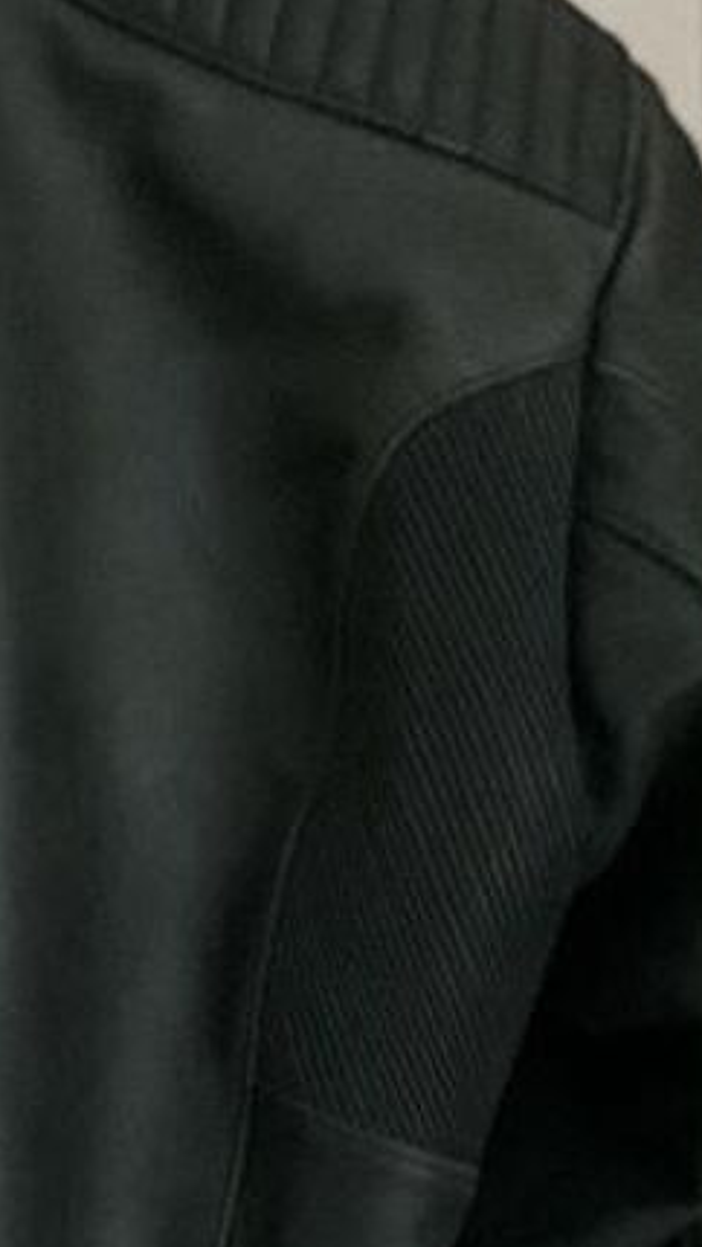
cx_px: -322
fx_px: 3242
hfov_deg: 11.9
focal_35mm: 98
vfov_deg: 21.6
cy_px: 903
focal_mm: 3
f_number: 1.8
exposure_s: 1/17
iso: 500
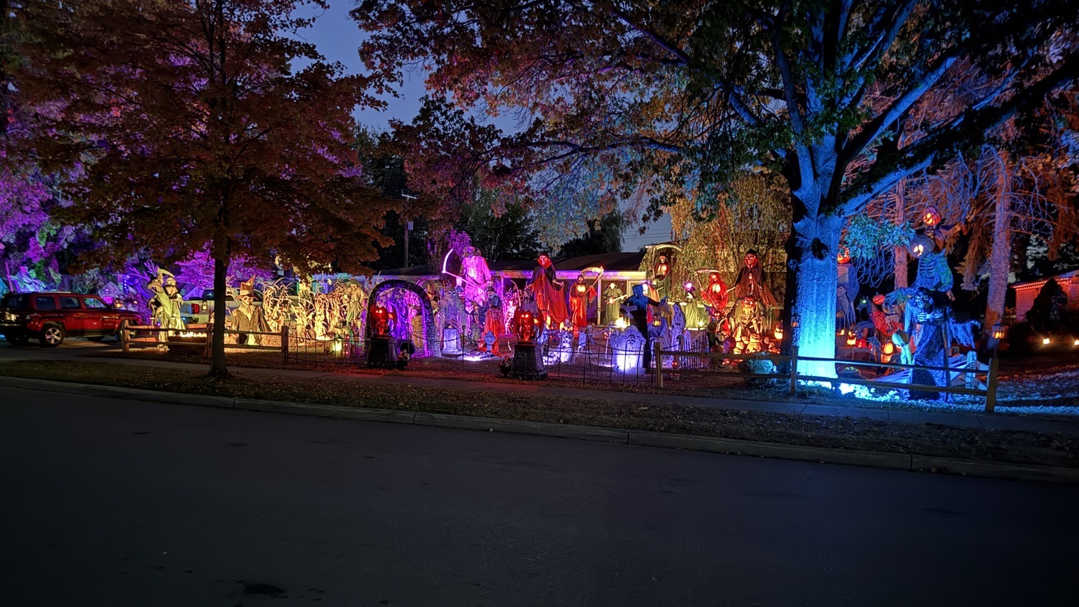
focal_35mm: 27
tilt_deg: -1.2
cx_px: 532
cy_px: 343
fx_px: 772
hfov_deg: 69.9
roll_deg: -1.3
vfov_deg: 42.8
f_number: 1.78
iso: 1600
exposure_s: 1/5
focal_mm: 6.76
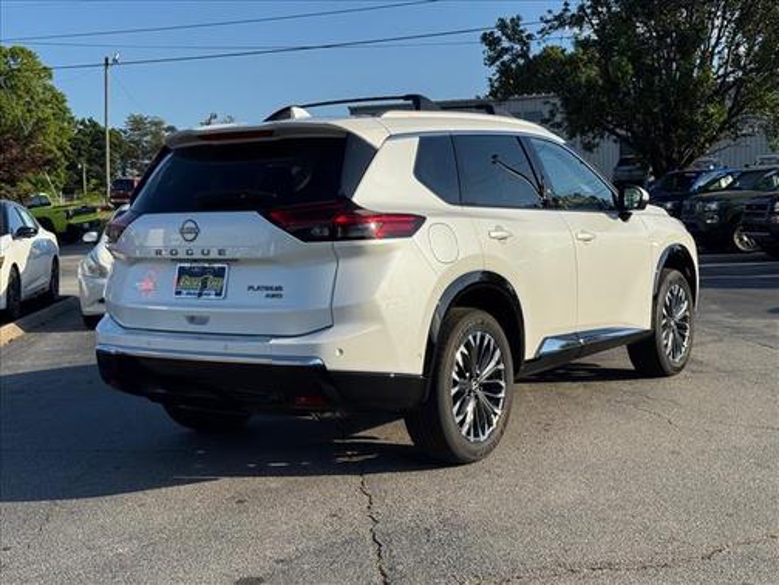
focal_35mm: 48
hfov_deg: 39.7
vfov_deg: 30.3
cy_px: 292
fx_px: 1080
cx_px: 390
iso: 64
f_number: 1.78
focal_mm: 6.76
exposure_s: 1/5376
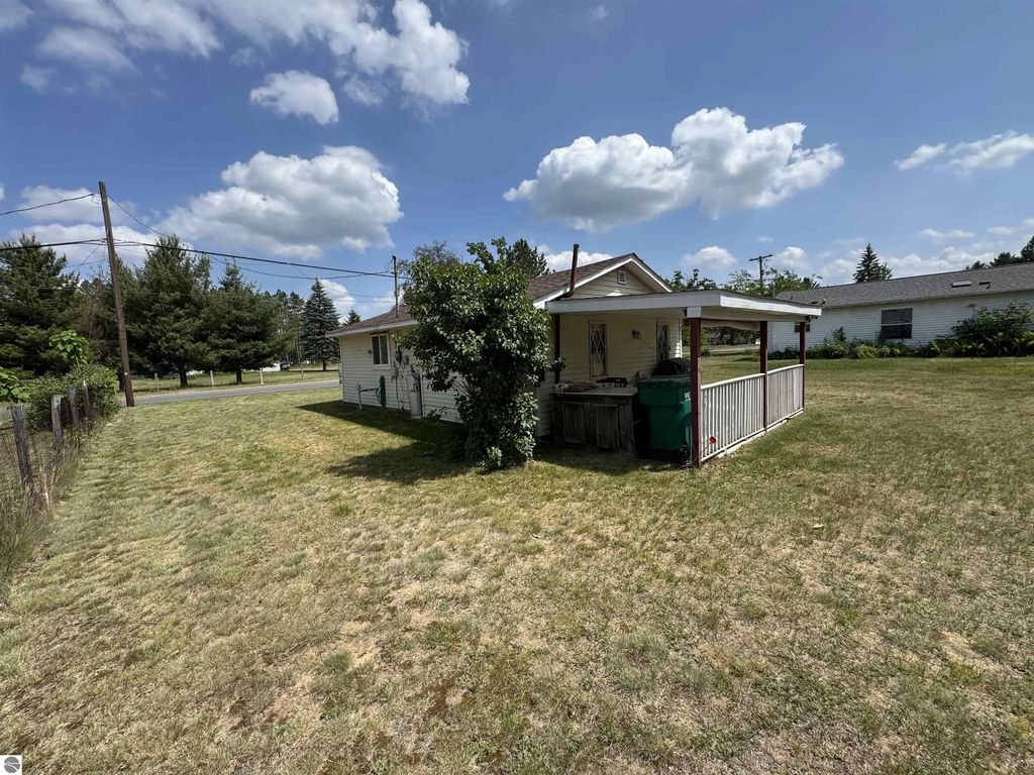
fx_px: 418
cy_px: 388
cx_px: 517
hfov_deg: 102.1
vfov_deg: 85.7
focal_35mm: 14
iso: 50
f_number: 2.2
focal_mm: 2.22
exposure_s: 1/1789
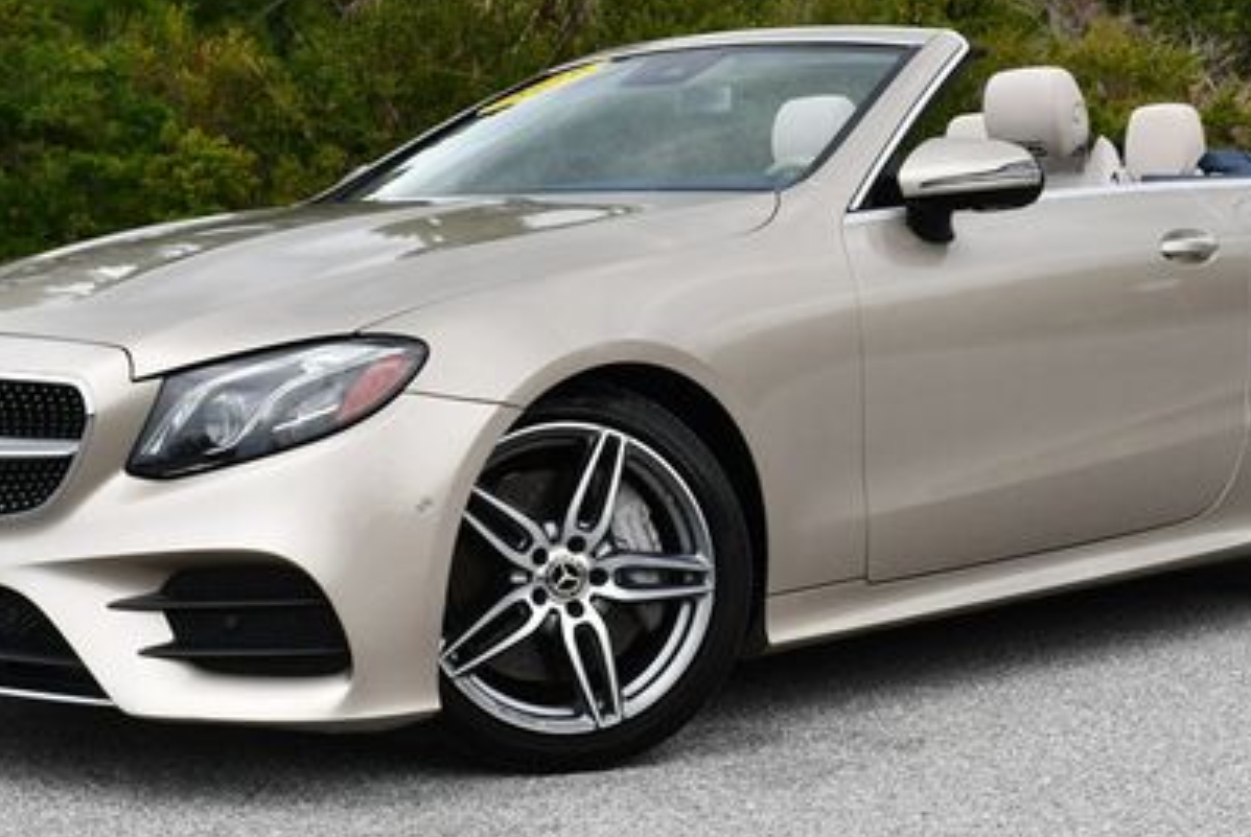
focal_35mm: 77
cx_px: 646
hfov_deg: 26.3
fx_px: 2679
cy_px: 223
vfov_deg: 17.7
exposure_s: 1/250
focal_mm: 24
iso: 125
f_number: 8
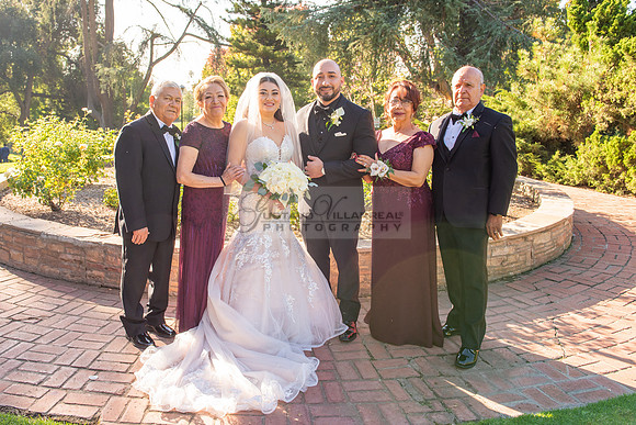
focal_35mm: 34
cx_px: 266
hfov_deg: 55.9
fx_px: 596
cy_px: 186
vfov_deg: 39.1
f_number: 5.6
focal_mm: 29
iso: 200
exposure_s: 1/250
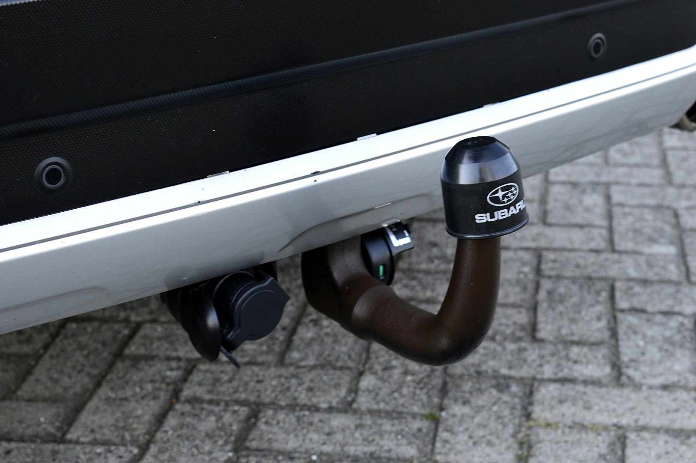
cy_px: 232
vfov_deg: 19.7
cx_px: 348
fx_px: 1333
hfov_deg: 29.3
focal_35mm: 69
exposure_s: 1/60
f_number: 8
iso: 500
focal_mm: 46
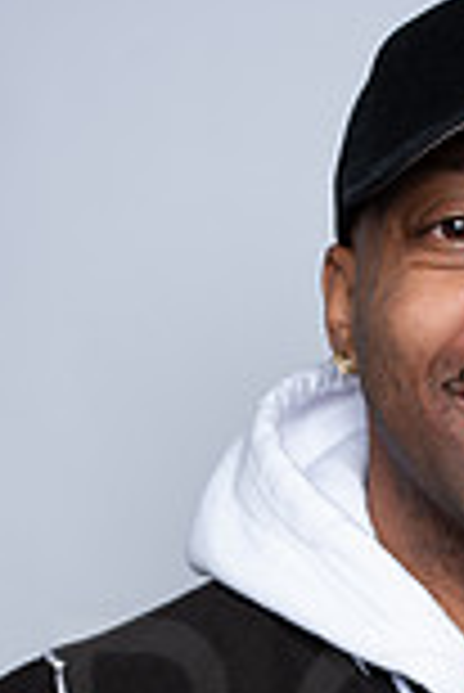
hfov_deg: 13.3
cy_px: 738
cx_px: 450
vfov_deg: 19.3
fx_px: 1967
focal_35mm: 102
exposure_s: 1/200
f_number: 6.3
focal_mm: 35
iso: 250
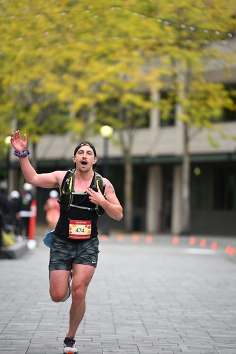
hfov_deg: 7.0
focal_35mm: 195
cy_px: 177
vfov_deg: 10.5
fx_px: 1916
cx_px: 118
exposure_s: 1/2000
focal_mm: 195
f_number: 2.8
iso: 640
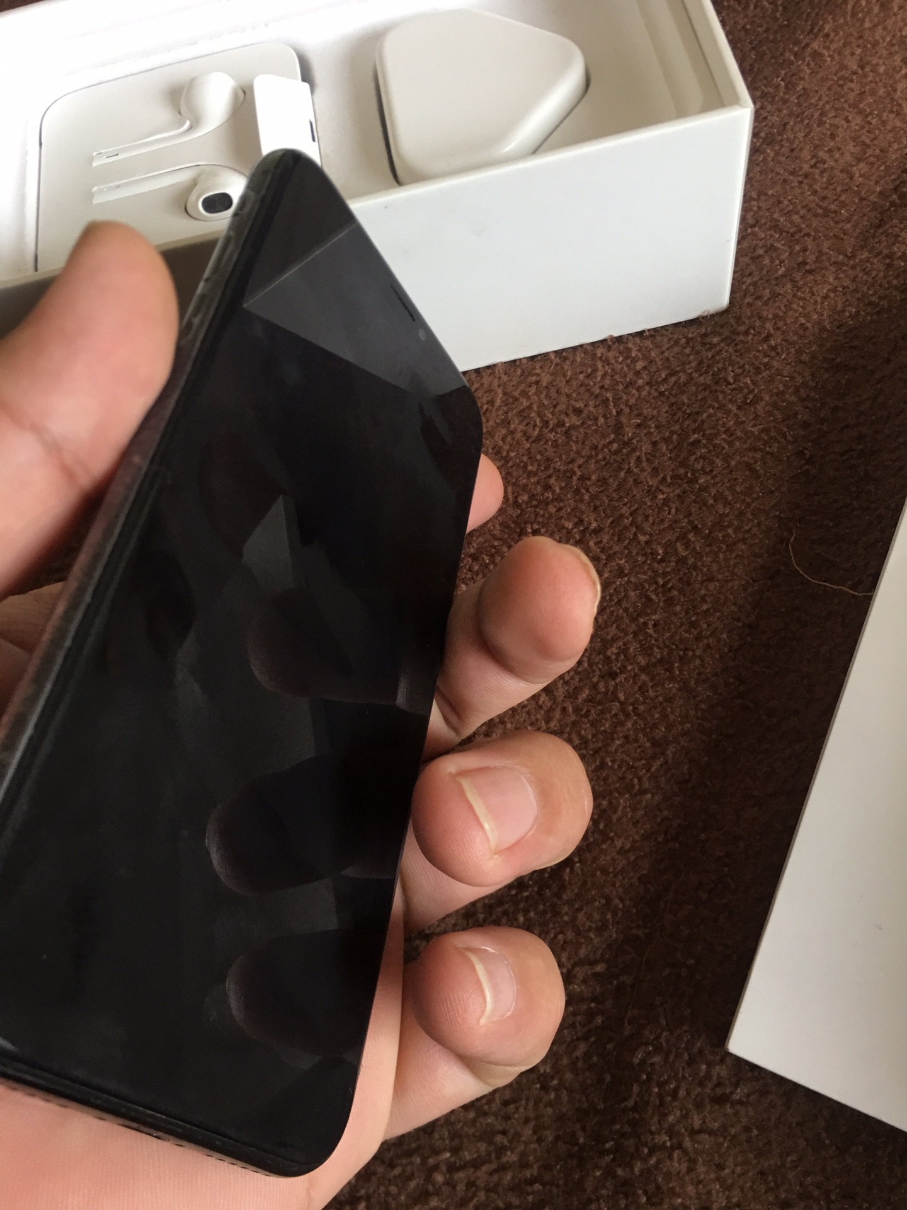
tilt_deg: -57.1
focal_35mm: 29
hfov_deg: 48.2
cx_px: 454
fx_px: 1013
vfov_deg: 61.7
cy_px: 605
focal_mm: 4.15
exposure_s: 1/17
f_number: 2.2
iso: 50
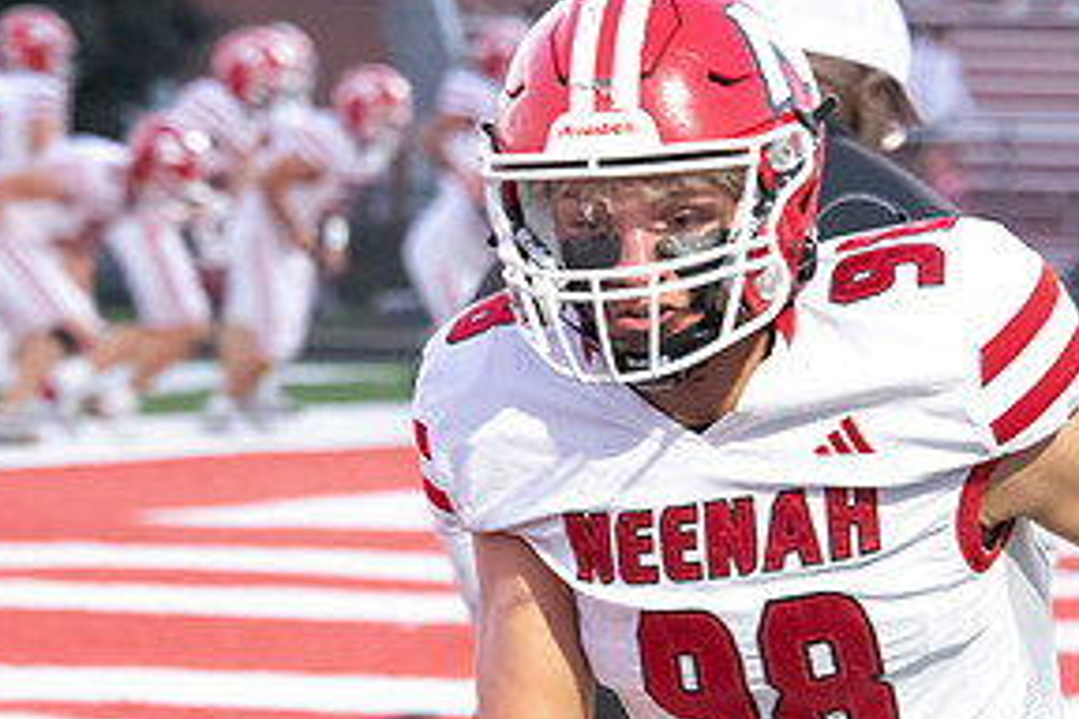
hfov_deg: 5.4
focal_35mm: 383
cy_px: 500
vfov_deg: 3.6
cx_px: 491
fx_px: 11478
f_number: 7.1
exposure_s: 1/200
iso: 10000
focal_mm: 190
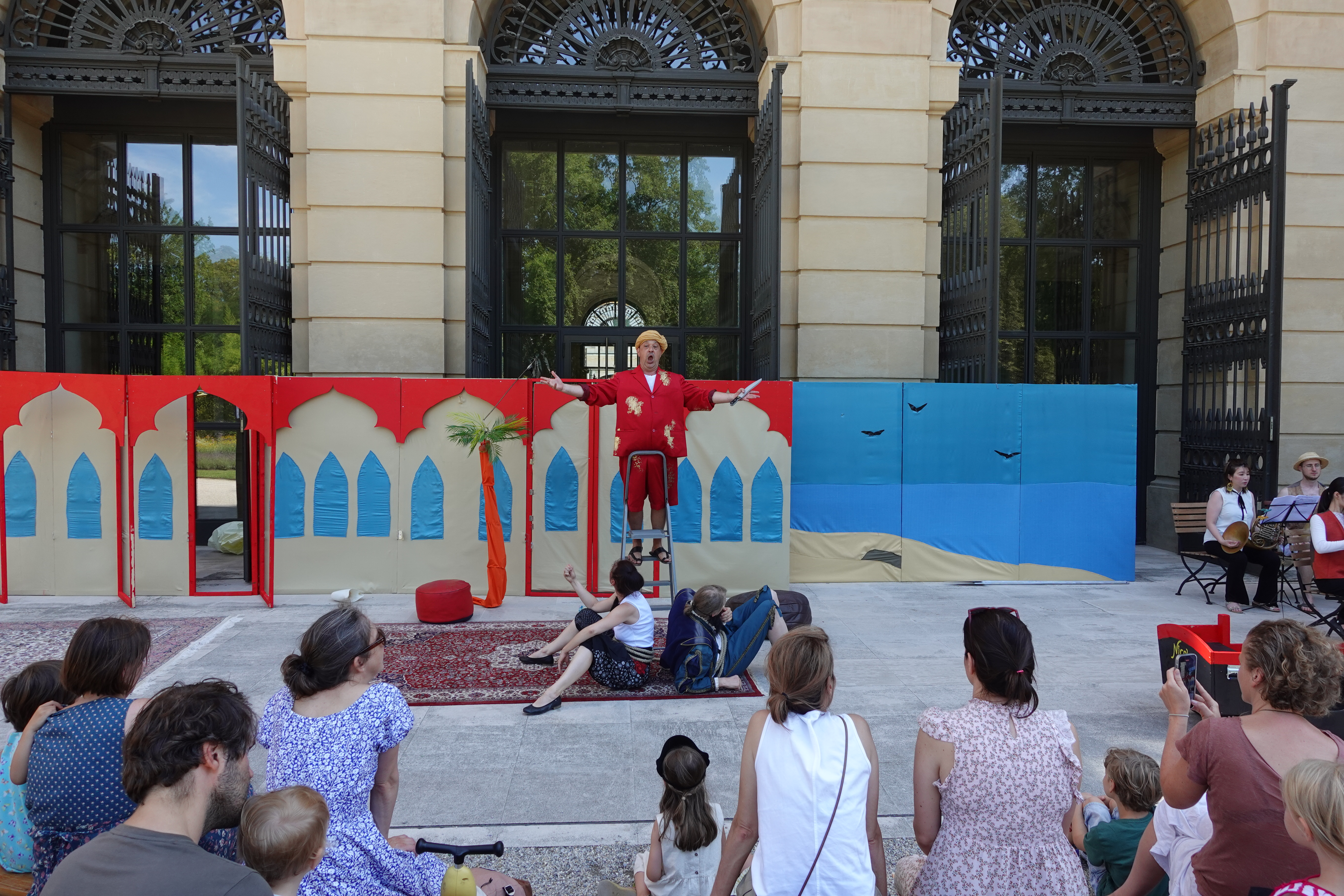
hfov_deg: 73.7
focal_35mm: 24
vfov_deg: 53.1
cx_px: 672
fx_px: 896
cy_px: 448
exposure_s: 1/200
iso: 125
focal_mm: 9.4
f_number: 4
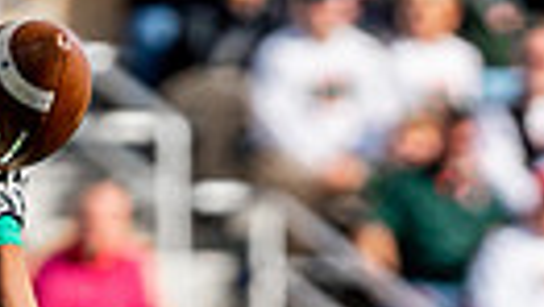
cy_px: 864
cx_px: 348
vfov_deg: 0.9
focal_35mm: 1368
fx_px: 19753
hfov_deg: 1.6
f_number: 2.8
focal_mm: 200
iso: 400
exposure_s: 1/2000
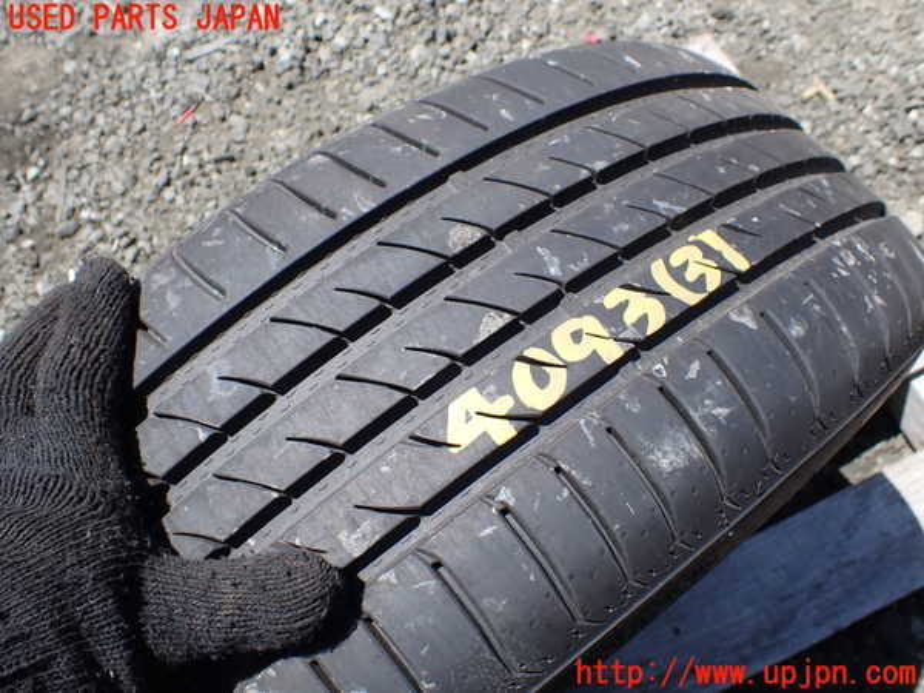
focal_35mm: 30
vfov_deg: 46.8
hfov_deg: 60.0
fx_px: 801
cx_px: 462
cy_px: 346
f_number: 3.2
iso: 100
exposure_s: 1/640
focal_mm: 5.4
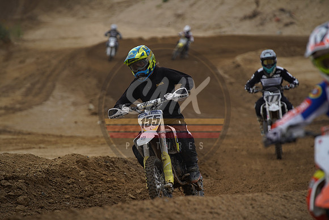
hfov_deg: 10.3
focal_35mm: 200
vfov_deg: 6.9
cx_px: 164
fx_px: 1828
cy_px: 110
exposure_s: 1/1000
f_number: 4
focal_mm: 200
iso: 320
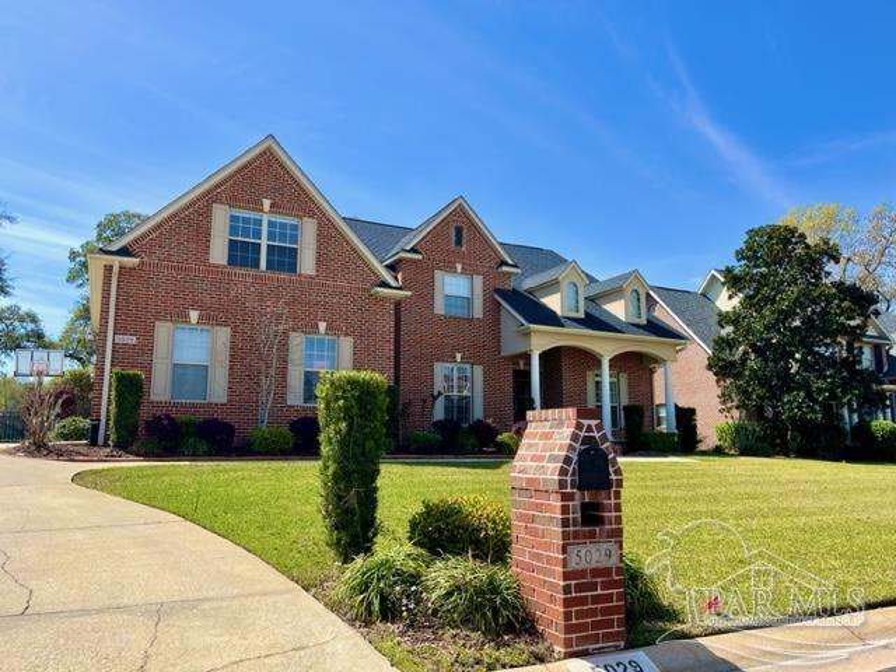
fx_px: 673
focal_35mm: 26
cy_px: 336
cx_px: 448
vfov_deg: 53.1
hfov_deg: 67.3
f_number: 1.6
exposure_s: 1/3049
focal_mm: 5.1
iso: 50
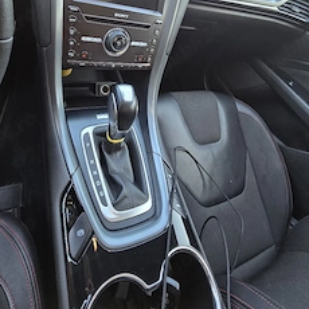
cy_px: 56
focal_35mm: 20
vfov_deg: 67.0
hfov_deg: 74.0
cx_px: 124
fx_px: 202
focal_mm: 2.2
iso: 100
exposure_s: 1/60.2
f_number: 2.2
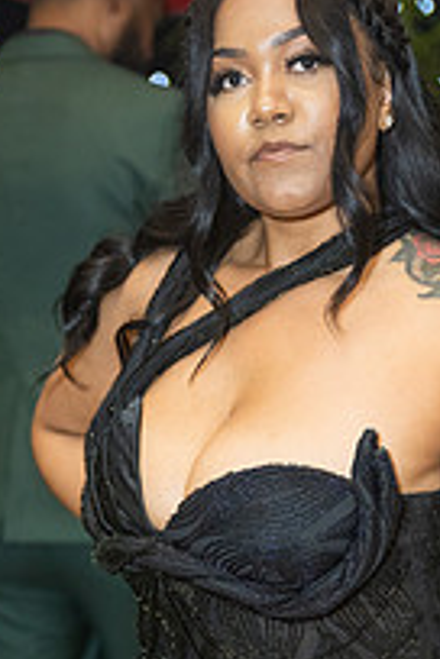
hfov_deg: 11.7
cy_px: 514
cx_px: 230
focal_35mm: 117
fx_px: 2145
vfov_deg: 17.4
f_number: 2.8
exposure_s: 1/125
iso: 3200
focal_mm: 53
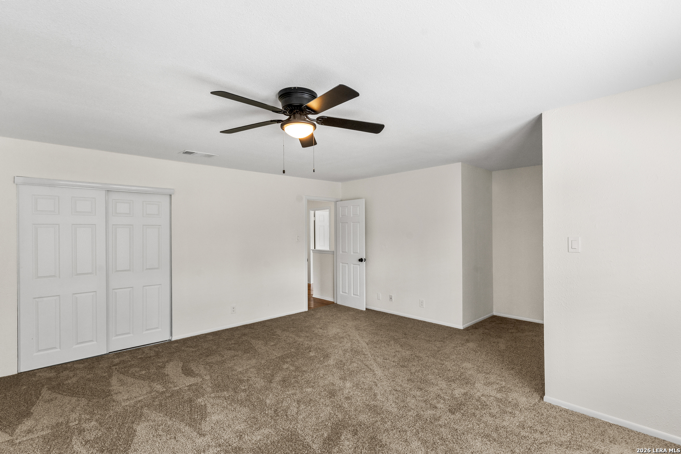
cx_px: 340
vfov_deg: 70.4
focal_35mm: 17
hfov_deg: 93.3
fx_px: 322
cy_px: 227
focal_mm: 17
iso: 3200
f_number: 8
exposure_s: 1/30
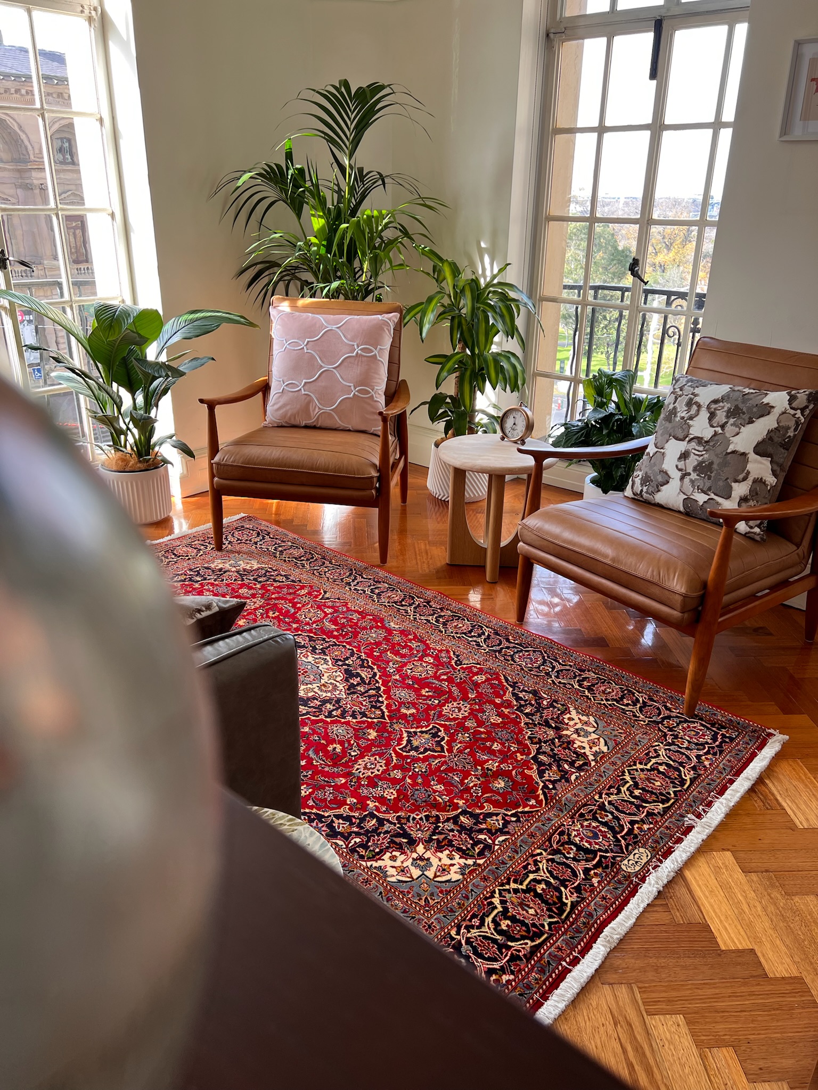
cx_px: 409
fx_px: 819
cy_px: 545
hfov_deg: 53.1
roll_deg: -0.5
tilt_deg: -23.4
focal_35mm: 26
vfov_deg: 67.3
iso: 50
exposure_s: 1/121
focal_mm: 5.7
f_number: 1.5
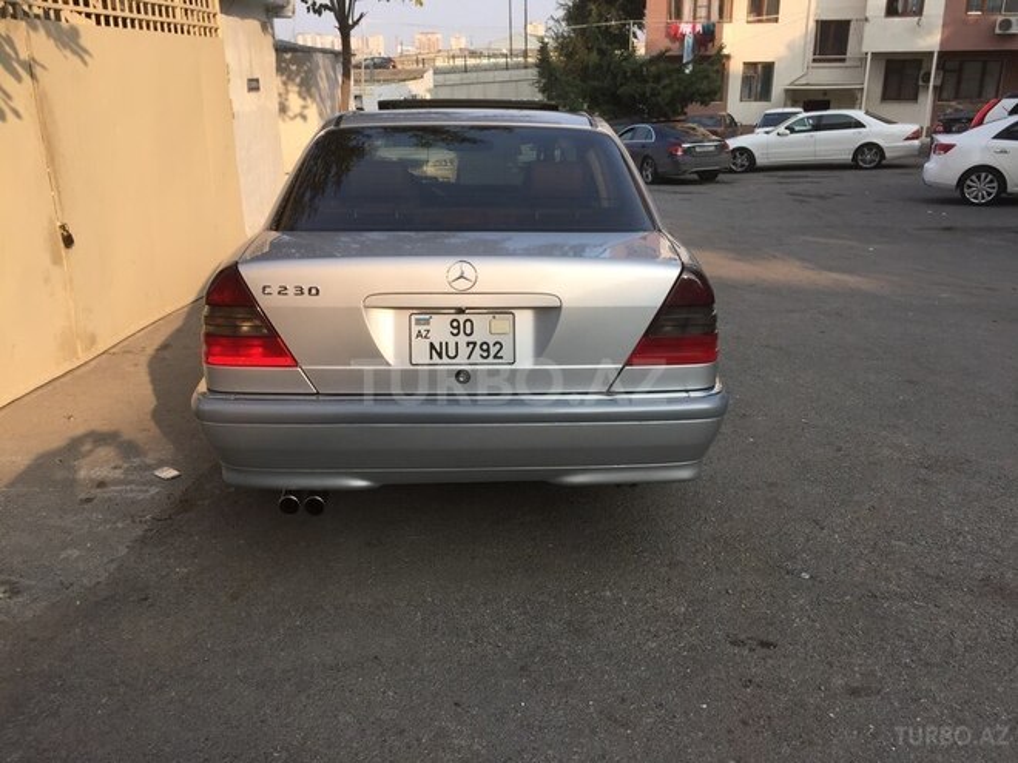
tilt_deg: -22.3
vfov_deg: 48.2
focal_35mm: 29
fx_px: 853
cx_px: 509
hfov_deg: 61.7
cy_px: 382
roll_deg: -0.3
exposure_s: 1/732
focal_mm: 4.15
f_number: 2.2
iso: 32
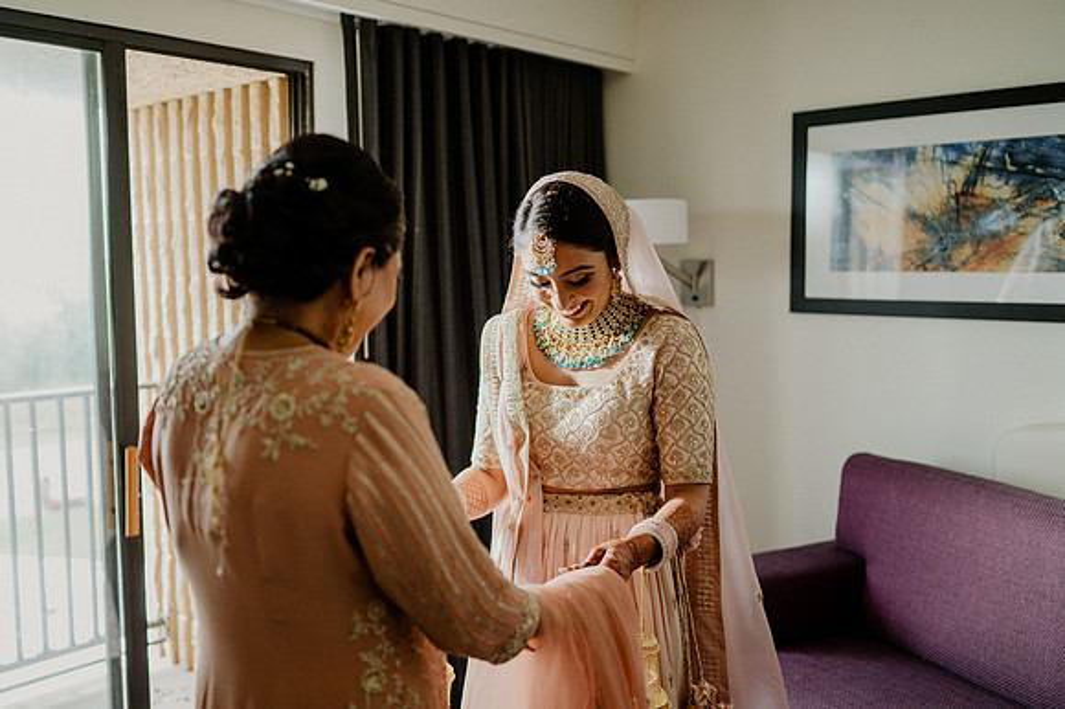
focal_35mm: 35
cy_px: 354
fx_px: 1035
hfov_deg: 54.5
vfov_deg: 37.8
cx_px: 532
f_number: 2
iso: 1000
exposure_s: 1/100
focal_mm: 35
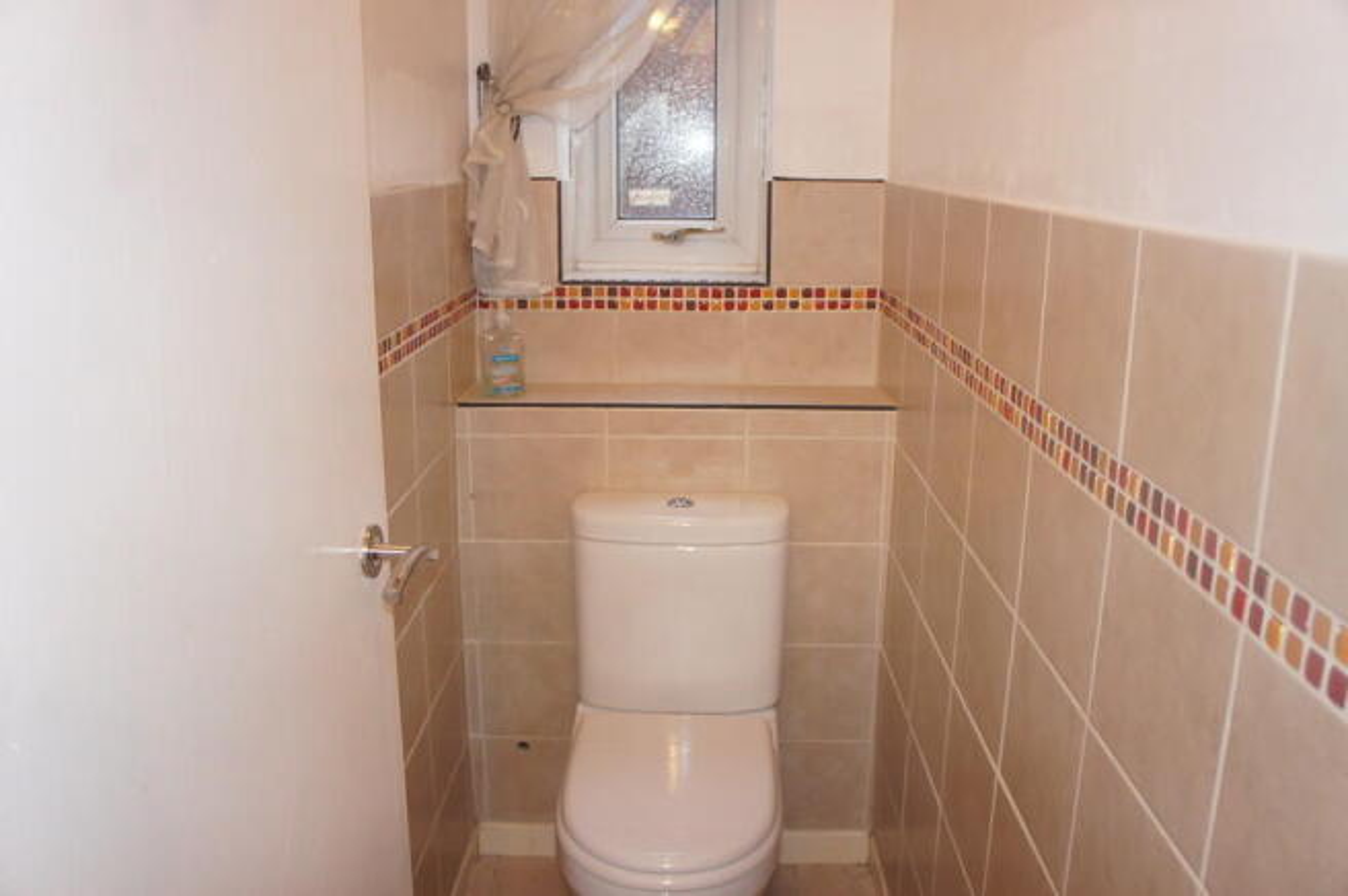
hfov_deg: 62.0
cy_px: 448
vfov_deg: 43.5
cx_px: 674
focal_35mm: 30
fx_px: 1122
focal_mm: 20
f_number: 4
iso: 1000
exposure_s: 1/60
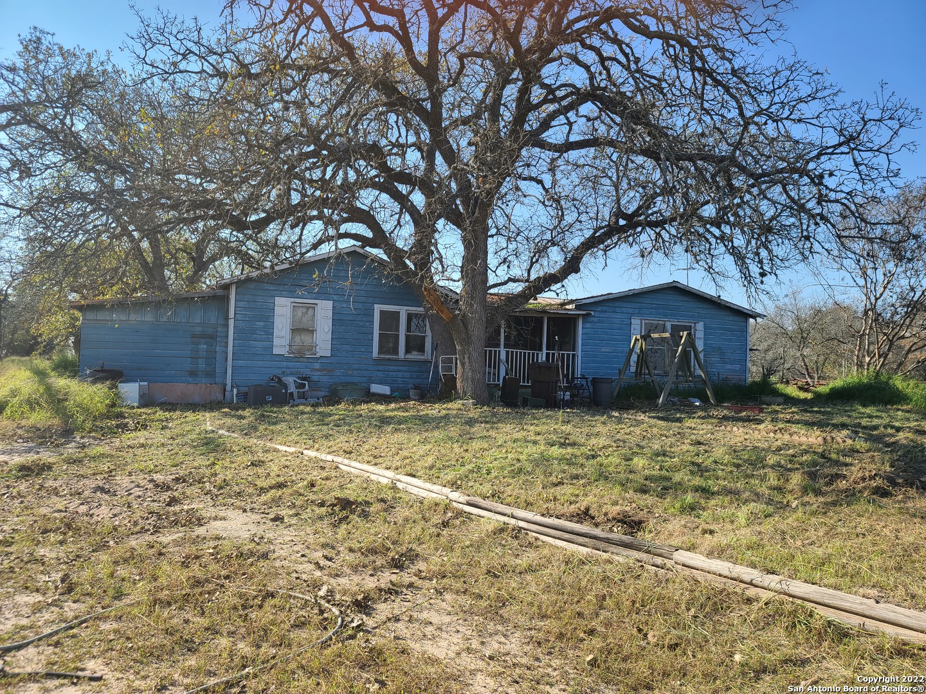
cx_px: 463
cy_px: 347
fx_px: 669
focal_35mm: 25
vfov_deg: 54.9
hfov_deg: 69.4
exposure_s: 1/483
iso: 16
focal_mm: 7
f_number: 1.8
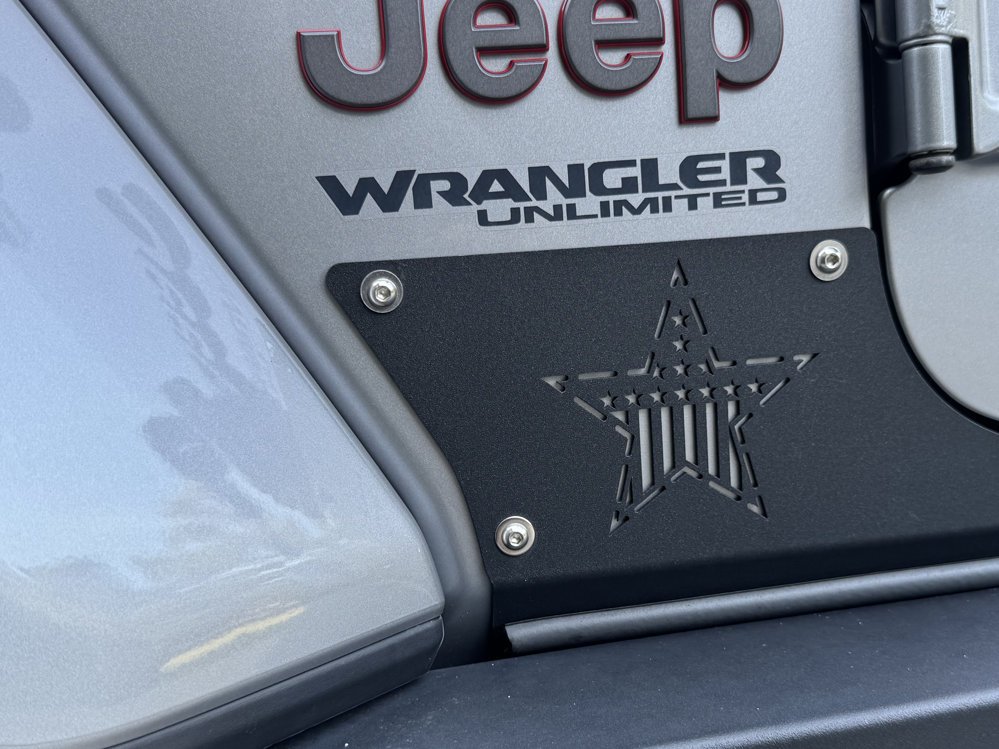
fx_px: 1097
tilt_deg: -9.4
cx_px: 540
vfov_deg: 37.6
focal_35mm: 38
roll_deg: +2.7
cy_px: 444
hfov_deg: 48.9
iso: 64
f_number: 1.78
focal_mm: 6.76
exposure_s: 1/170
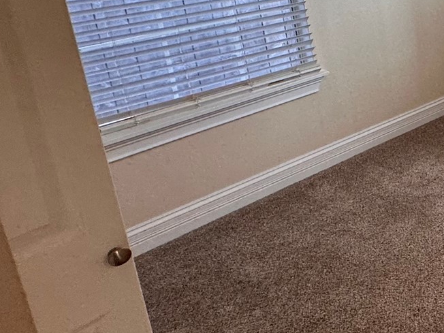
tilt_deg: -12.5
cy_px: -9
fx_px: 564
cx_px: 665
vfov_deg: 30.3
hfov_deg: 28.3
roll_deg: +0.8
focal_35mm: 44
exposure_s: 1/120
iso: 125
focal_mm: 2.22
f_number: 2.2
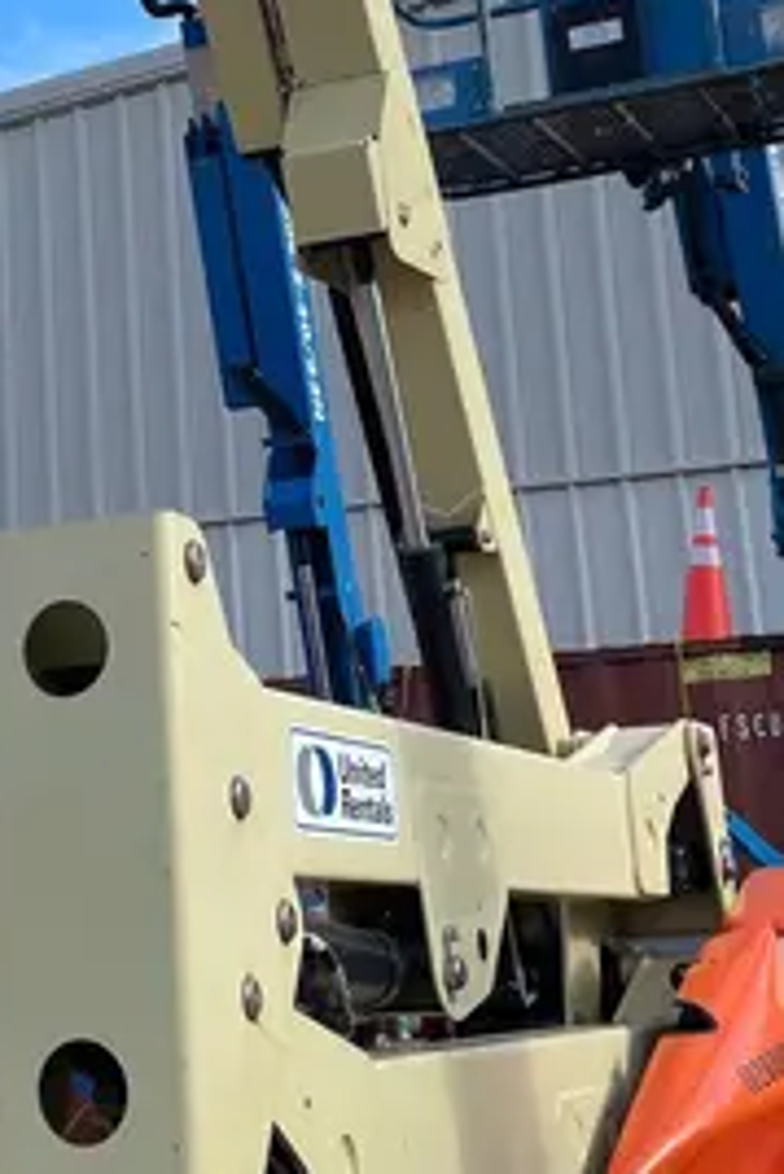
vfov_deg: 27.0
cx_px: 26
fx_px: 2414
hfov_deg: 18.0
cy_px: 291
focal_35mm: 74
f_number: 1.6
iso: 50
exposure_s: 1/2681
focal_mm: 4.2
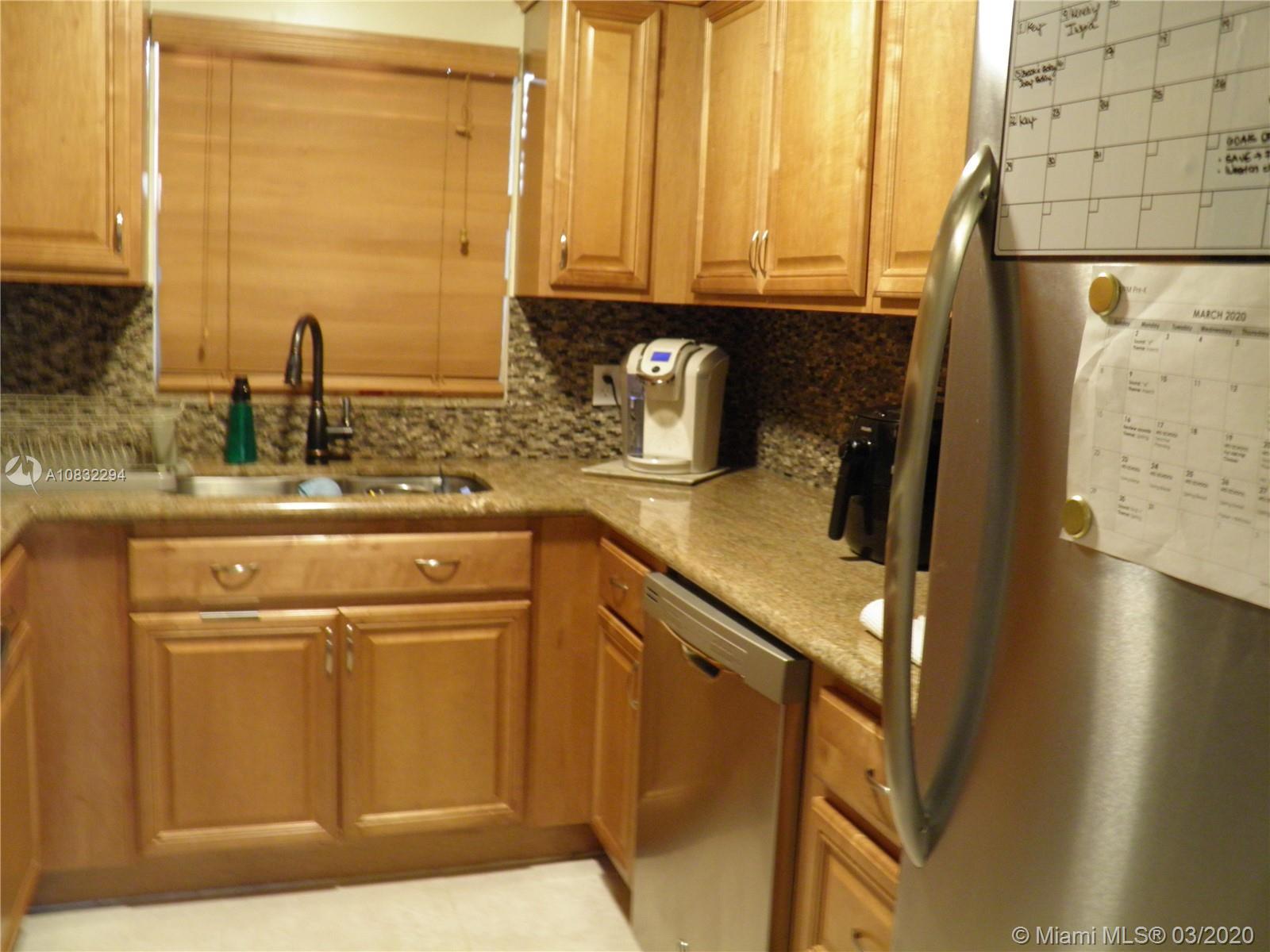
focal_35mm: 30
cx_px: 635
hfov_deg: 60.0
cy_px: 476
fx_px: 1101
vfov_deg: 46.8
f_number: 3
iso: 200
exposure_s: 1/8
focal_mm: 5.5
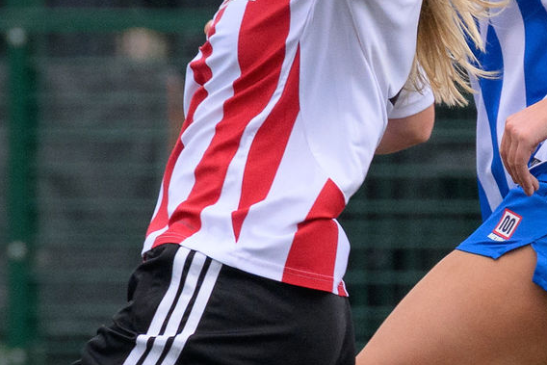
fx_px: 40972
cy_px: 263
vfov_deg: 0.5
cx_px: 191
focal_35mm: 2696
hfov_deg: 0.8
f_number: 5.6
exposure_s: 1/1250
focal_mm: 400
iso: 1400
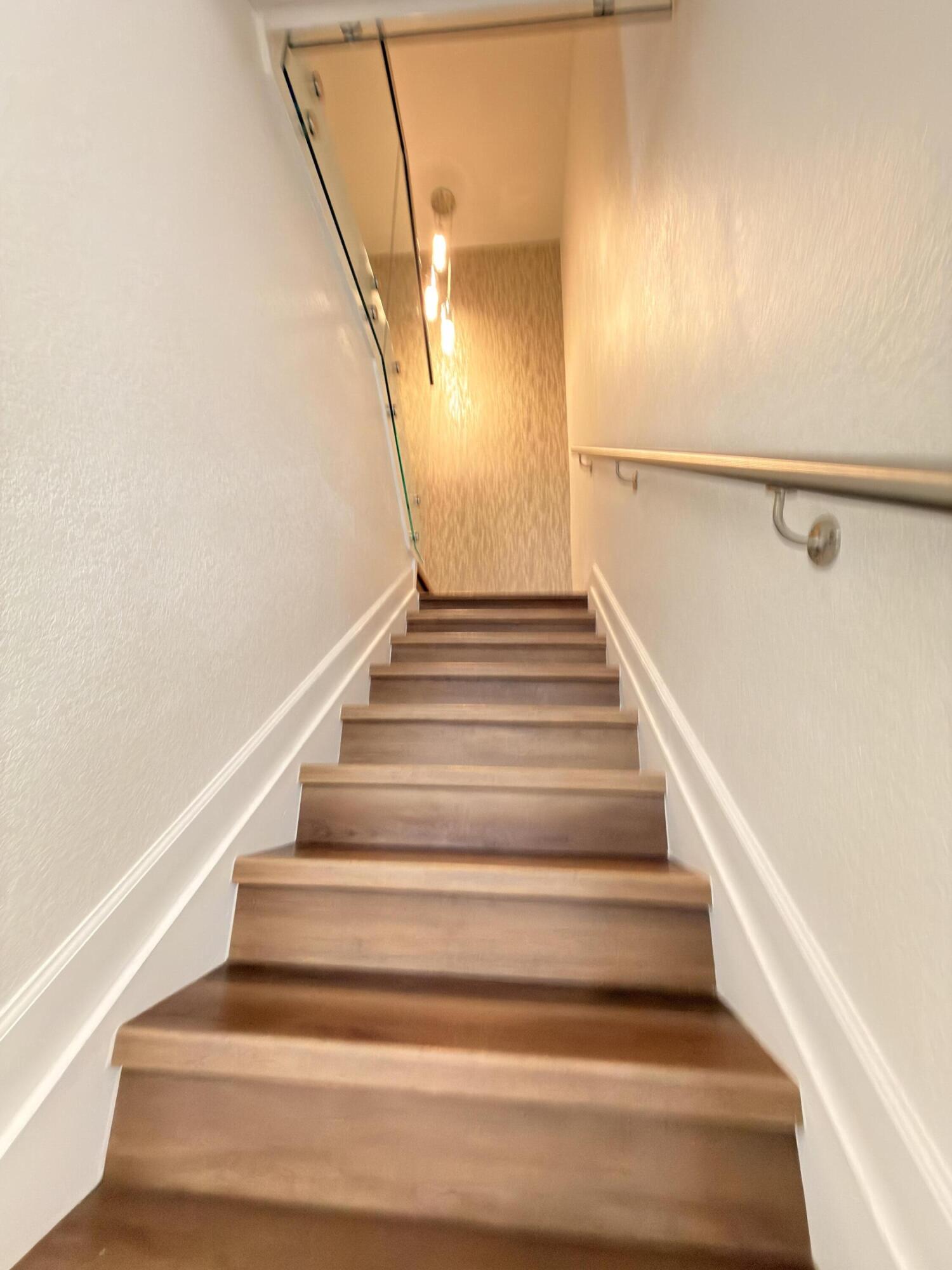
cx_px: 476
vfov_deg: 102.1
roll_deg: -1.9
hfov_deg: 85.7
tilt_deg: +16.6
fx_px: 513
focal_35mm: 14
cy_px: 635
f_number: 2.2
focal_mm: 2.22
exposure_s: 1/17
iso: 500
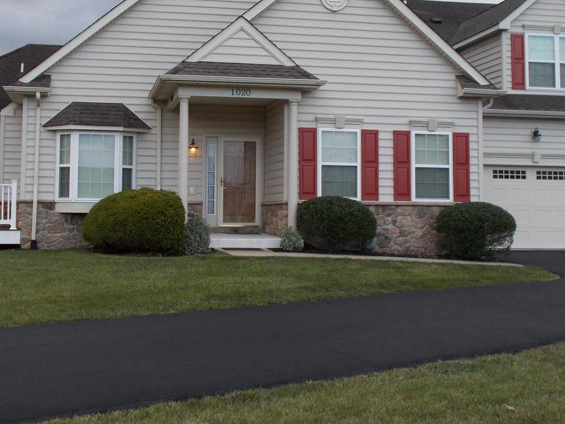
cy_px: 150
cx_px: 245
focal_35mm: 54
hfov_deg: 35.5
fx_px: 881
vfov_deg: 26.9
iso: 80
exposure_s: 1/100
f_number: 3.6
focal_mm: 6
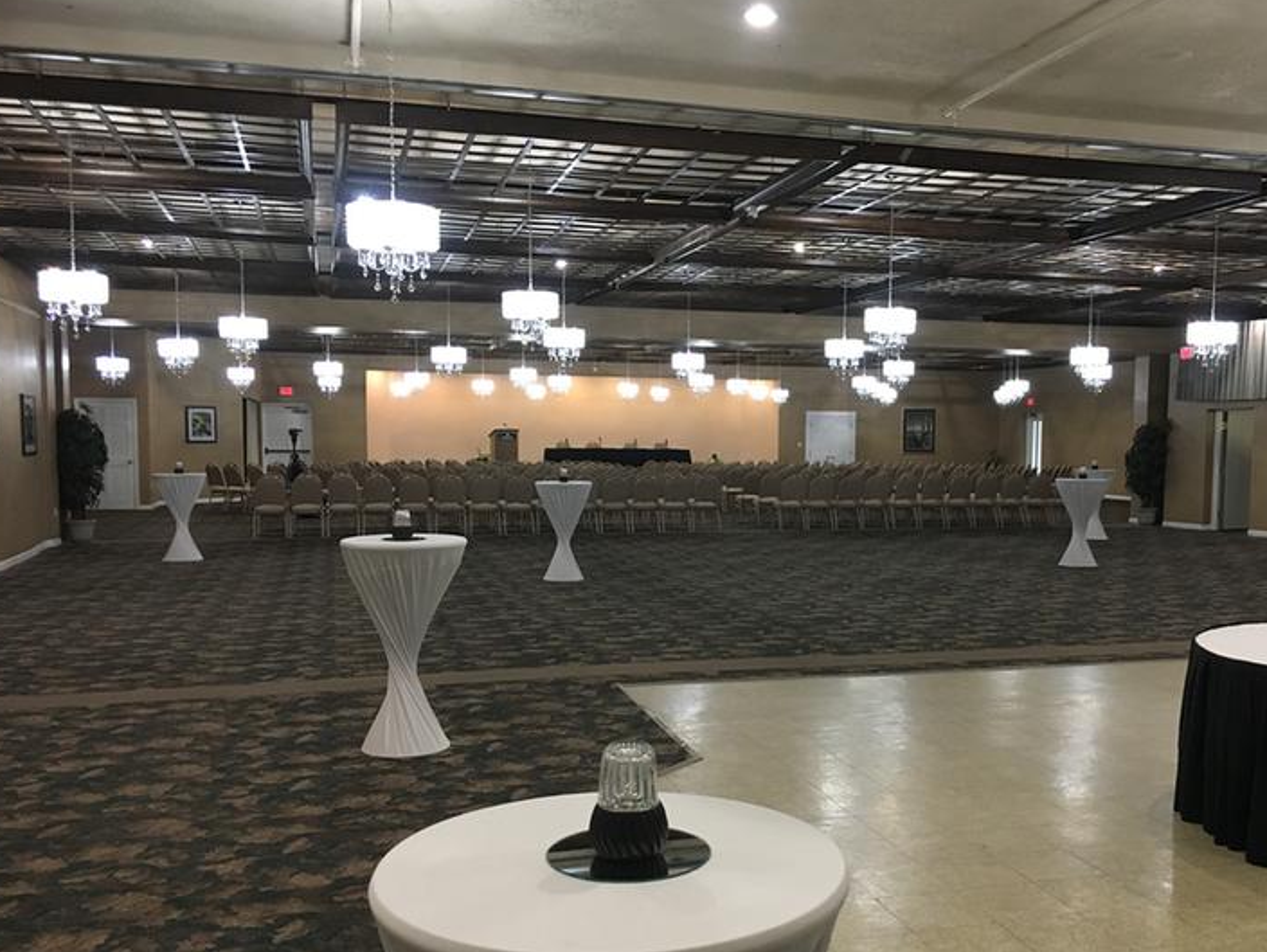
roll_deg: -0.3
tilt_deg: -3.4
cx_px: 740
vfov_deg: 40.7
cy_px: 520
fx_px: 1282
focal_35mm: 35
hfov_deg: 52.3
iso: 160
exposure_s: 1/30
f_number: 2.2
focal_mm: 4.15
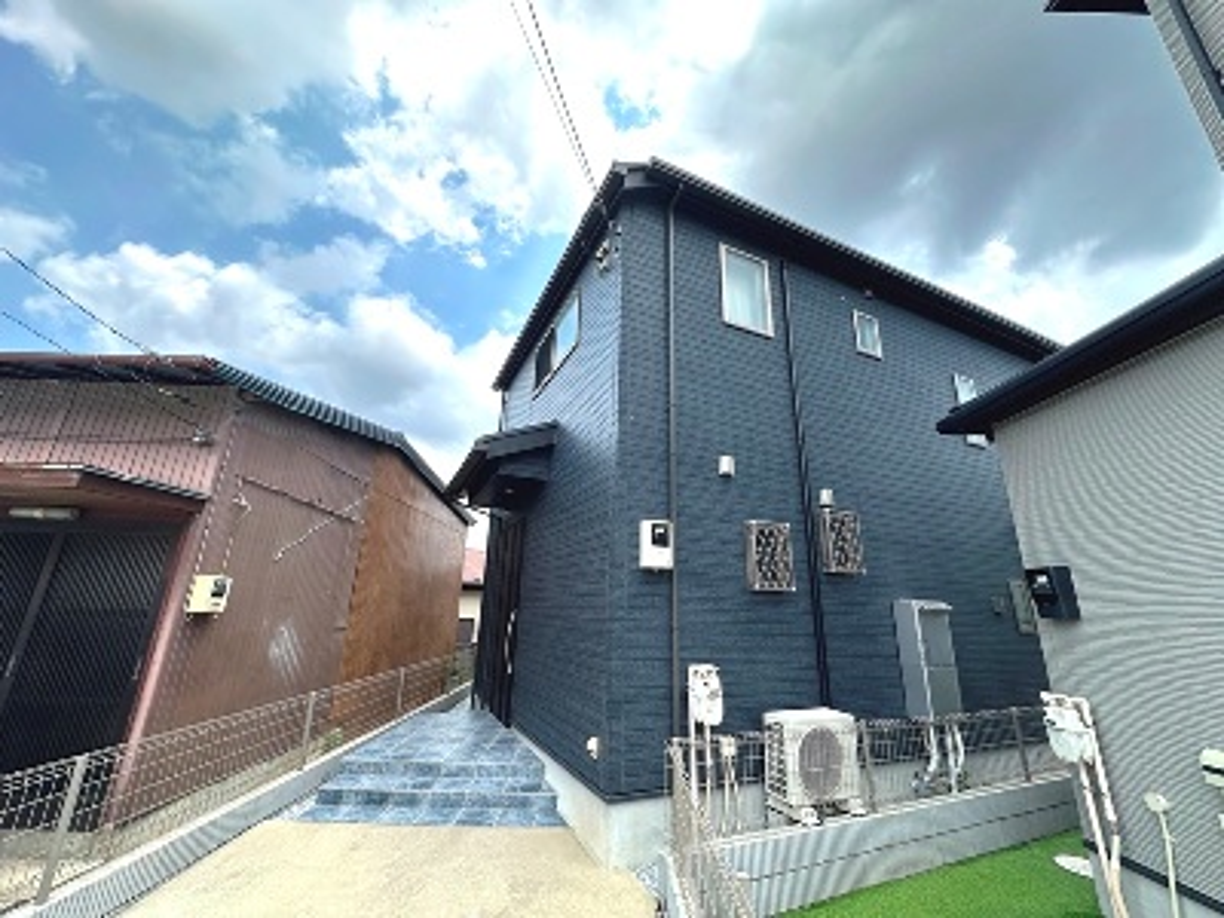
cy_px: 459
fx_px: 495
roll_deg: -1.4
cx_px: 612
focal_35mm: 14
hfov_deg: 102.1
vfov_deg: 85.7
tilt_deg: +17.1
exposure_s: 1/764
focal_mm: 2.22
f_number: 2.2
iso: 40
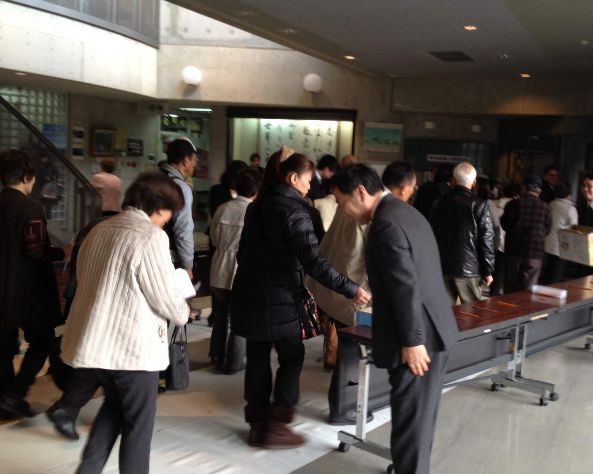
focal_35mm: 44
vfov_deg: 34.2
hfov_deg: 41.8
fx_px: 772
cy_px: 242
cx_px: 359
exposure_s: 1/24
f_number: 2.4
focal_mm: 4.28
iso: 50
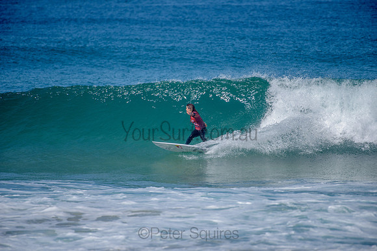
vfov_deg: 2.8
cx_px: 188
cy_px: 126
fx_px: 5237
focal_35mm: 500
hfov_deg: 4.1
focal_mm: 500
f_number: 5.6
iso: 160
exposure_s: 1/2000
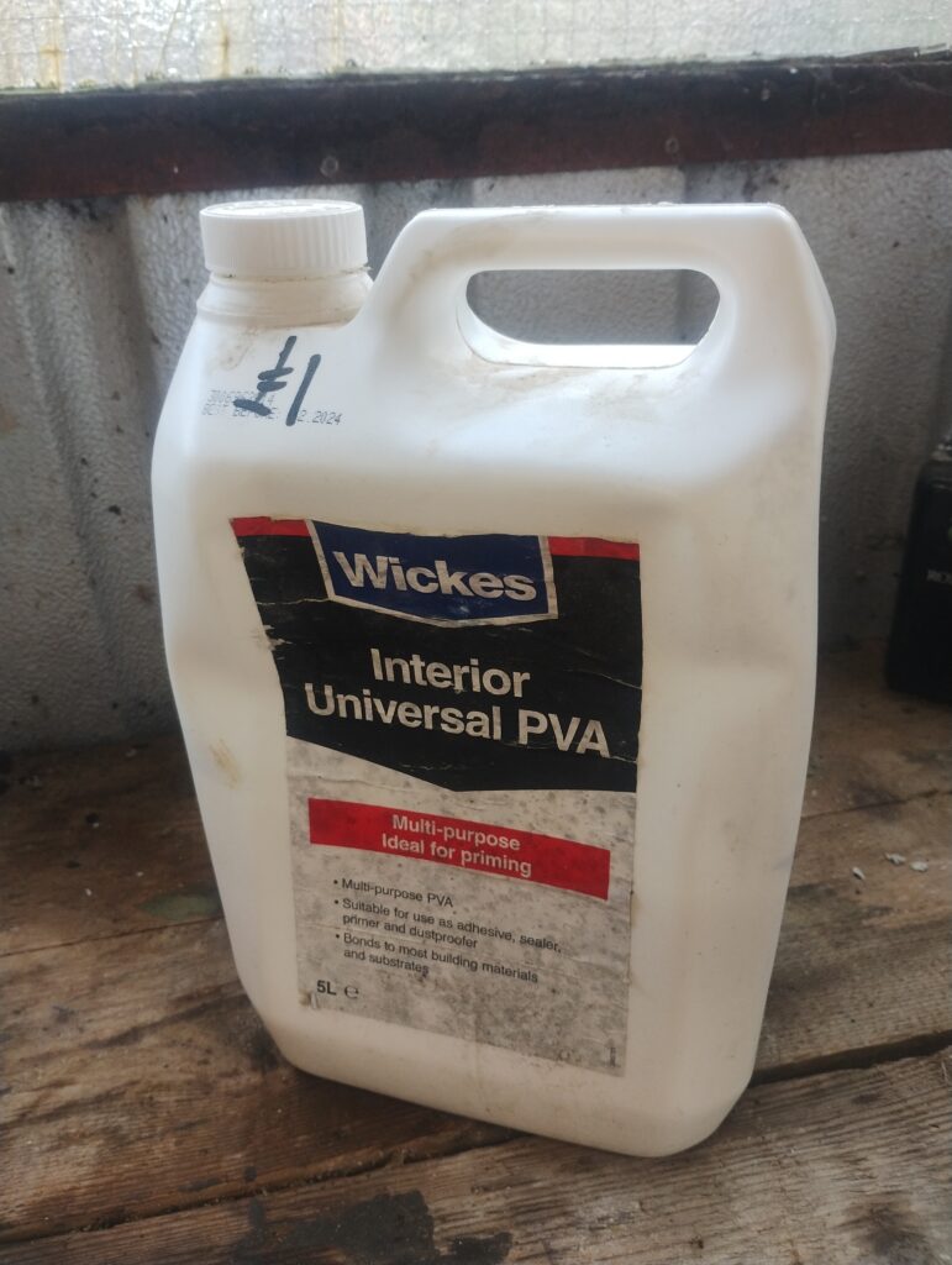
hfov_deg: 49.9
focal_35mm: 28
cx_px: 476
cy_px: 632
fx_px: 1024
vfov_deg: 63.4
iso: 331
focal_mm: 4.27
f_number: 1.8
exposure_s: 1/50
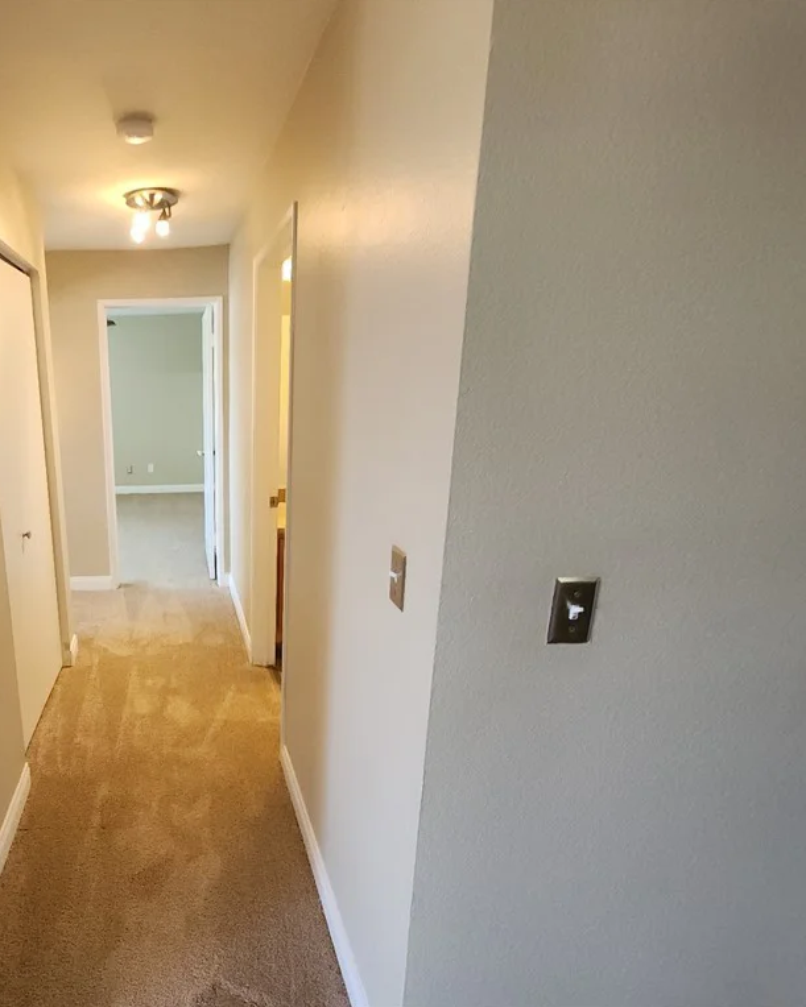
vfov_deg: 89.6
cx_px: 168
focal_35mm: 17
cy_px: 504
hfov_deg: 69.8
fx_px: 507
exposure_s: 1/60
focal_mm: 2.2
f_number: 2.2
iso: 250
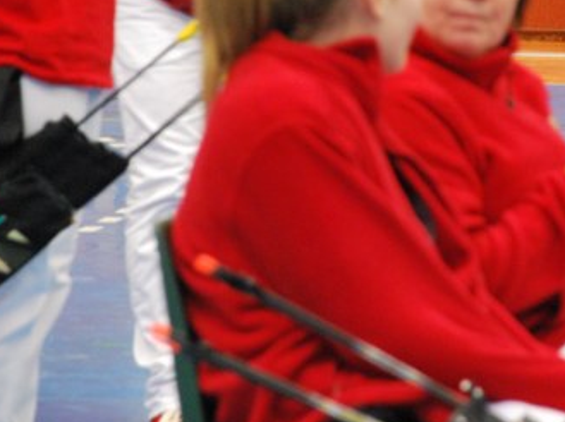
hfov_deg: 6.3
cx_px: 471
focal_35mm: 315
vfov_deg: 4.7
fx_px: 5136
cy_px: 84
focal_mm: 112
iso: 1600
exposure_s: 1/30
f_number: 5.6
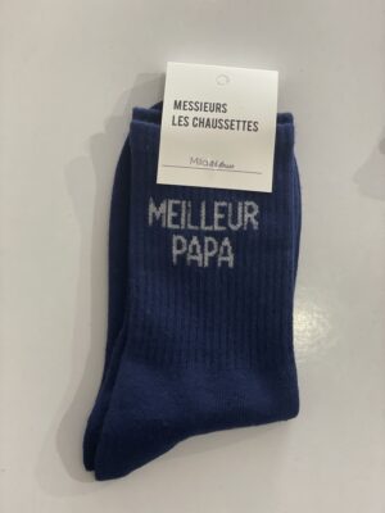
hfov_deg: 28.0
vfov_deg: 36.8
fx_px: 771
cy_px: 256
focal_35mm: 52
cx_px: 192
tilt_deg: -79.9
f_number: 2
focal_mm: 6
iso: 125
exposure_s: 1/33
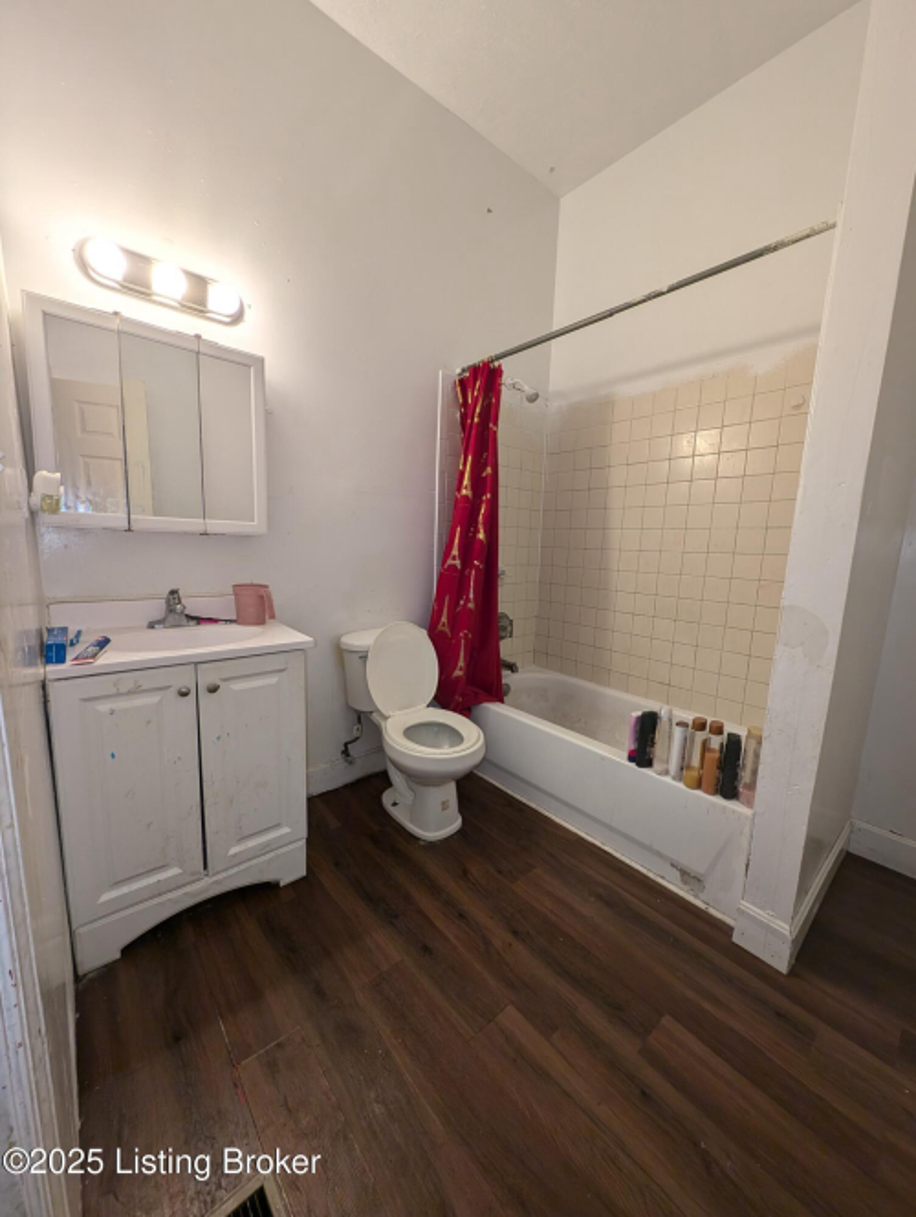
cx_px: 458
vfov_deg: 110.5
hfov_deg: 94.6
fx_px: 422
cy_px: 608
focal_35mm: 12
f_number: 1.95
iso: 56
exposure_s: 1/40
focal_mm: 2.23
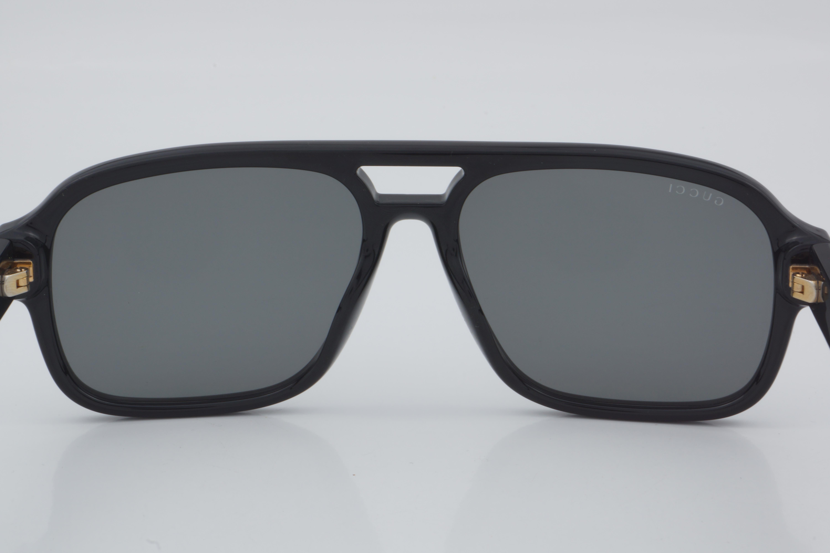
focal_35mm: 82
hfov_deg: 24.6
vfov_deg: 16.6
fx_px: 1902
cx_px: 415
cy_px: 276
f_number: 32
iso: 100
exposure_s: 1/4
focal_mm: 55
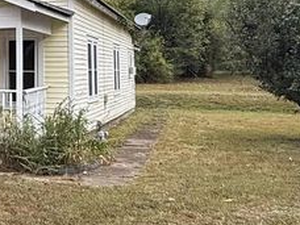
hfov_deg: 25.3
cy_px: 38
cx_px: -117
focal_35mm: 63
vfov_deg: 22.9
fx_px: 546
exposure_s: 1/300
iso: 64
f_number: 2.2
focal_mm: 2.22
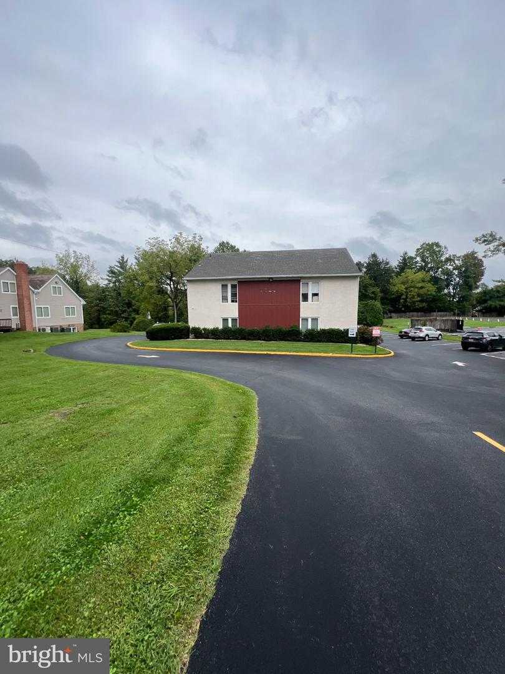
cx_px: 252
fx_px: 253
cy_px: 337
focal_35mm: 13
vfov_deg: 106.2
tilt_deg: -6.2
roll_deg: +0.8
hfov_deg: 89.9
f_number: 1.8
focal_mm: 1.57
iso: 32
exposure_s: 1/881
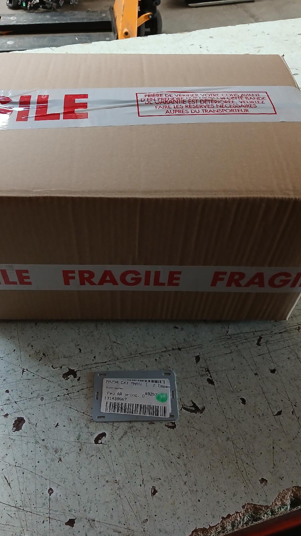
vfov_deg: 64.3
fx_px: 426
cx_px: 129
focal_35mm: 30
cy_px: 267
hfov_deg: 38.9
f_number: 1.8
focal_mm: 3.98
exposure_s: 1/25.1
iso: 250
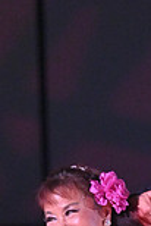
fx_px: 3427
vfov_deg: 3.7
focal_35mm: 546
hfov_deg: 2.5
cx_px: 178
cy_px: 390
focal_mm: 145
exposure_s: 1/400
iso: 4000
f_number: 5
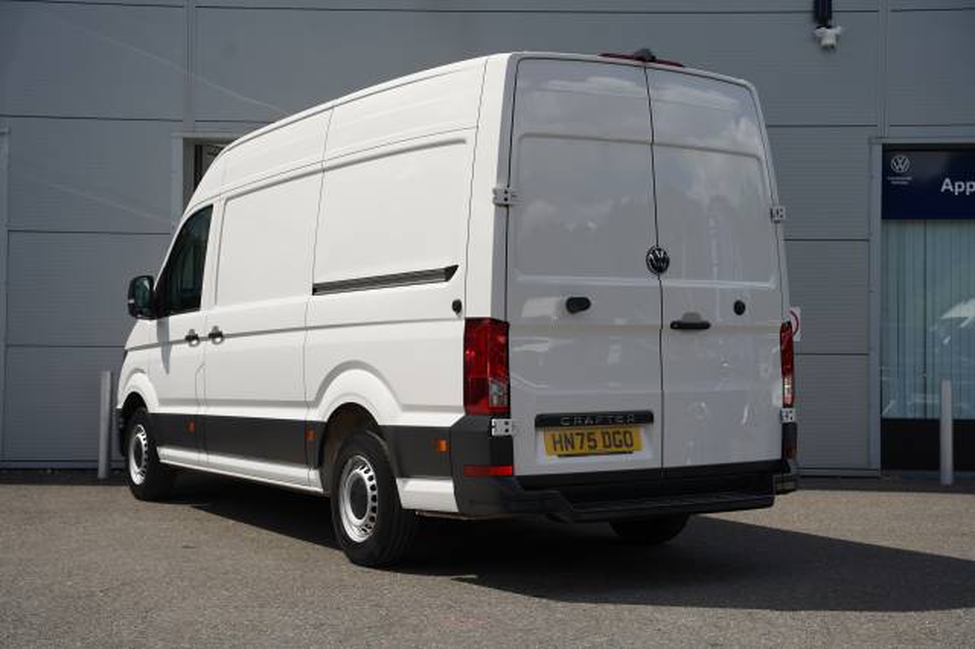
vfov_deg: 27.7
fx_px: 1318
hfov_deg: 40.6
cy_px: 324
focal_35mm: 49
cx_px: 488
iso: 100
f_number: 4.5
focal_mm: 48.7
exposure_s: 1/500
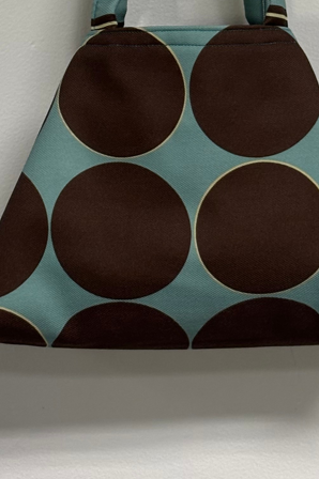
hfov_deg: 9.4
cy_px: -40
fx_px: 1930
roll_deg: -1.5
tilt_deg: -1.8
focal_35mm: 145
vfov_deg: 13.9
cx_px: 191
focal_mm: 5.96
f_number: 1.6
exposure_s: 1/60
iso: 125
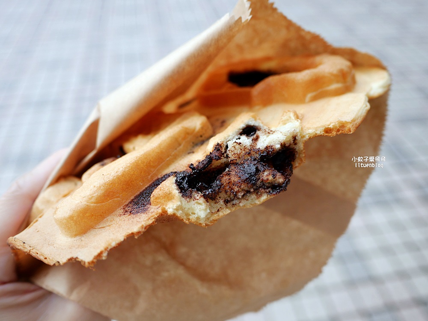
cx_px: 214
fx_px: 346
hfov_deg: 63.4
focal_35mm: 28
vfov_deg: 49.8
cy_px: 160
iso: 200
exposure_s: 1/320
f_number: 2.5
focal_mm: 14
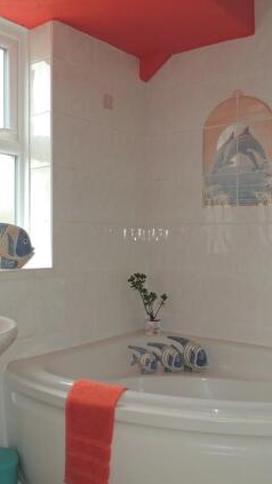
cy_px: 239
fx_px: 461
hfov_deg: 32.8
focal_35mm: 36
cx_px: 113
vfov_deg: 55.3
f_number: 3
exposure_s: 1/40
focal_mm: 4.3
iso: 140
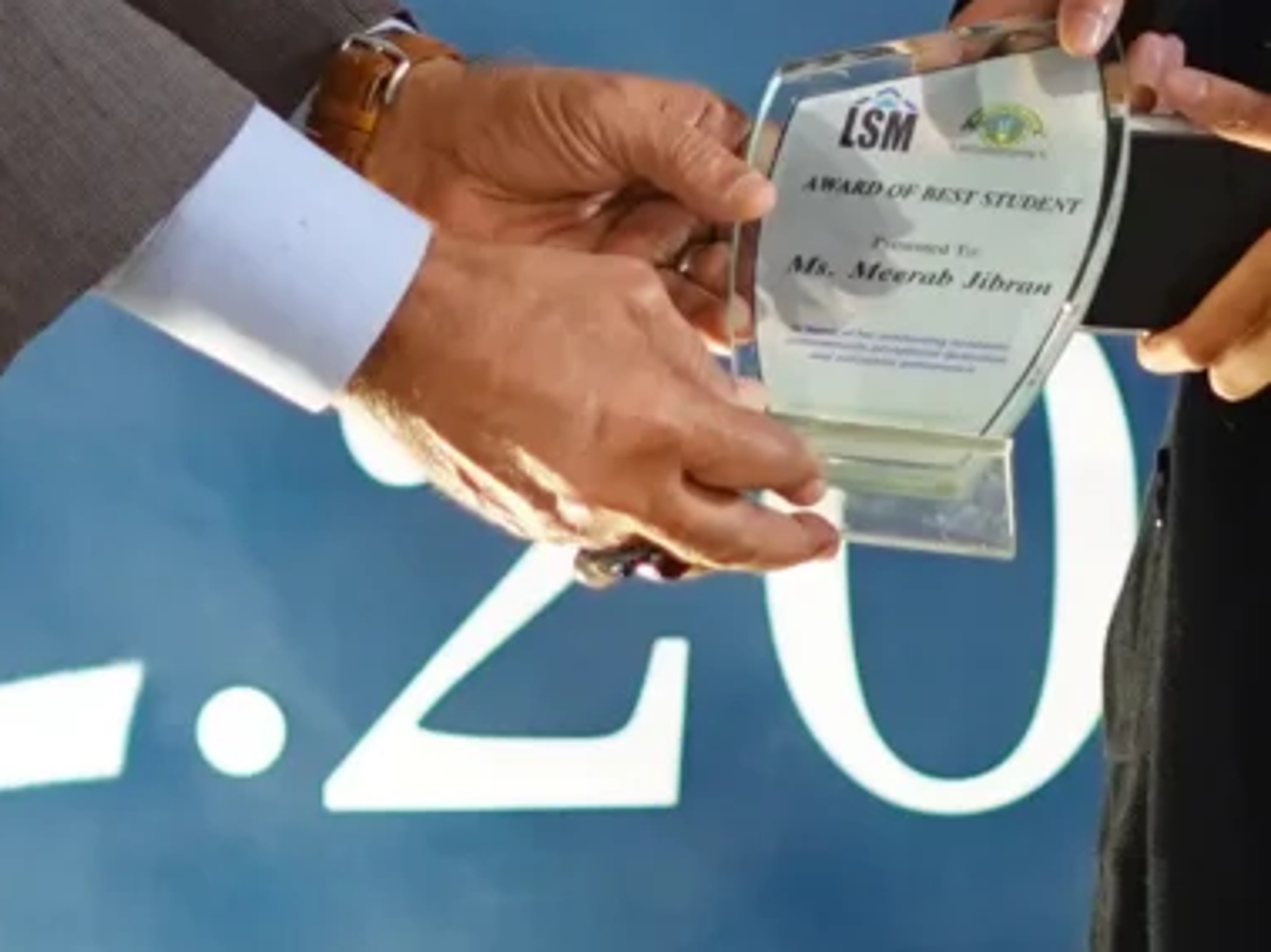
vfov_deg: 4.5
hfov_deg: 6.1
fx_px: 11929
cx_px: 1486
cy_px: -1229
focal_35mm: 325
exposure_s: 1/125
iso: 640
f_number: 2
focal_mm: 50
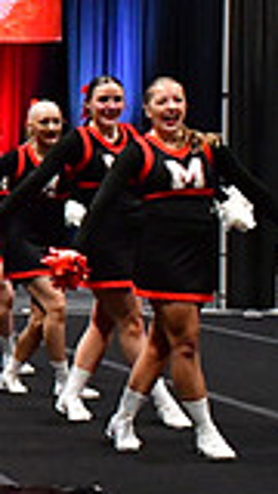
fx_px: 1992
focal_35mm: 152
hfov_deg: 7.0
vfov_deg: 14.1
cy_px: 193
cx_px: -612
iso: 4500
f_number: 4
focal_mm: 27
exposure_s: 1/400
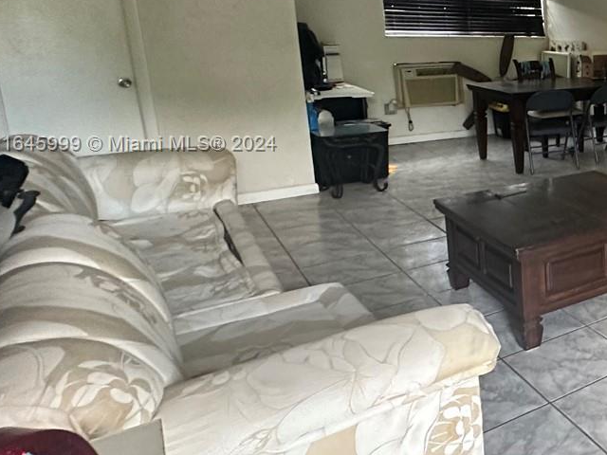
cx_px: 731
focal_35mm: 35
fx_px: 614
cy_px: 145
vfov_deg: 40.1
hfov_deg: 38.5
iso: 400
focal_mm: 2.22
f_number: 2.2
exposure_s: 1/60
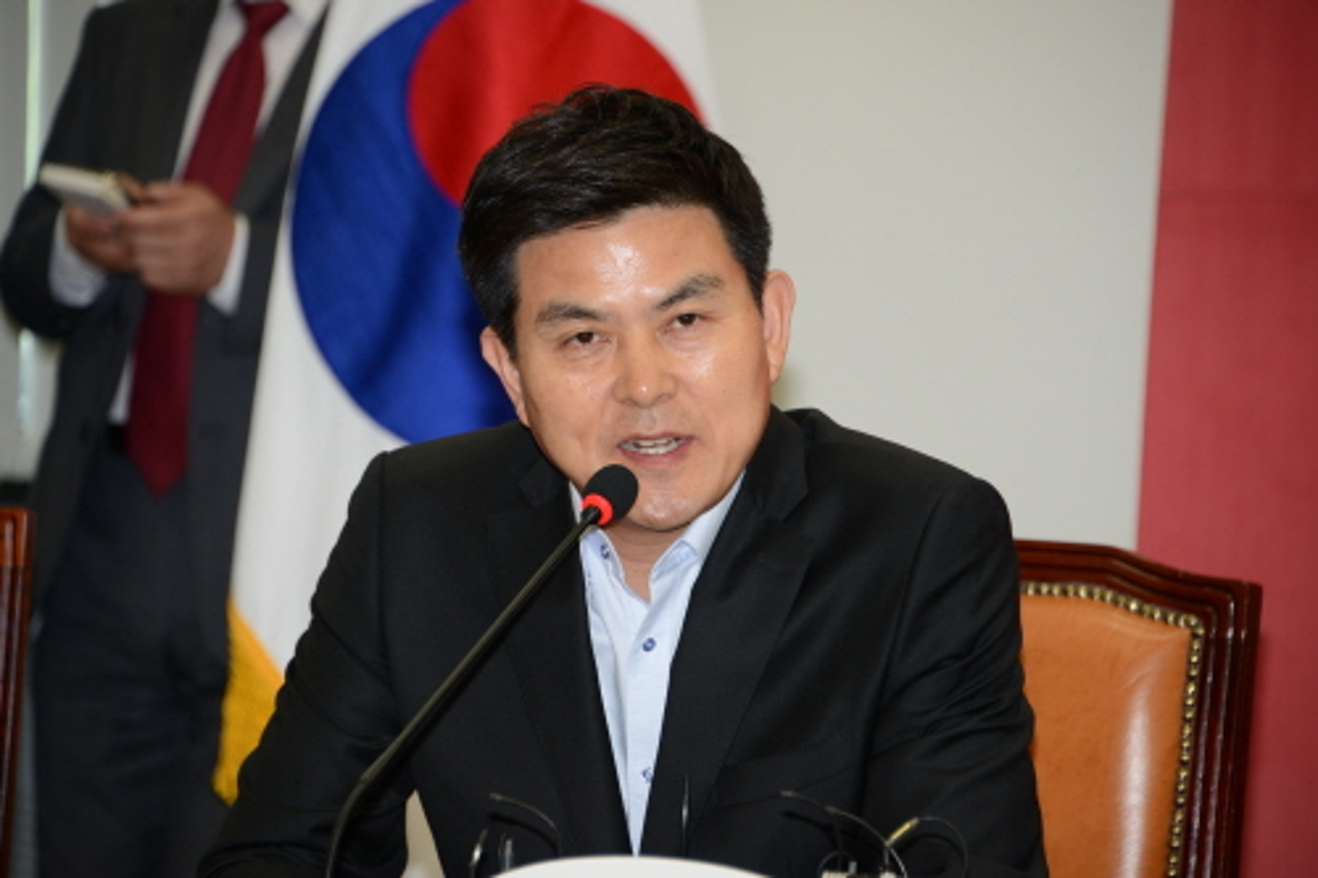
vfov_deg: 5.5
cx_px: 659
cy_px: 439
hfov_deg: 8.2
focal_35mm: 250
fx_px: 9149
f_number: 6.3
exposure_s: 1/60
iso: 640
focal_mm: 250
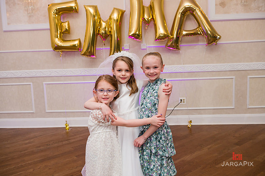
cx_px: 132
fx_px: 250
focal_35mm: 34
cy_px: 88
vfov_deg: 38.8
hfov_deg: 55.8
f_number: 5
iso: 1250
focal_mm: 34
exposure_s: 1/200
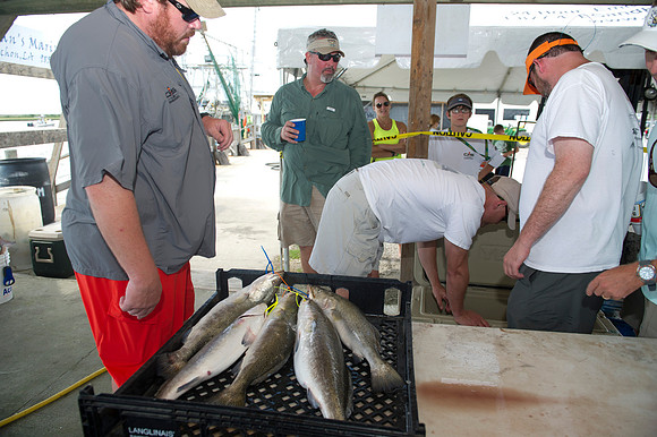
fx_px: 438
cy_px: 218
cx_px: 328
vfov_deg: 53.1
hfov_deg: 73.8
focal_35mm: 24
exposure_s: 1/200
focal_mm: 24
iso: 125
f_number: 4
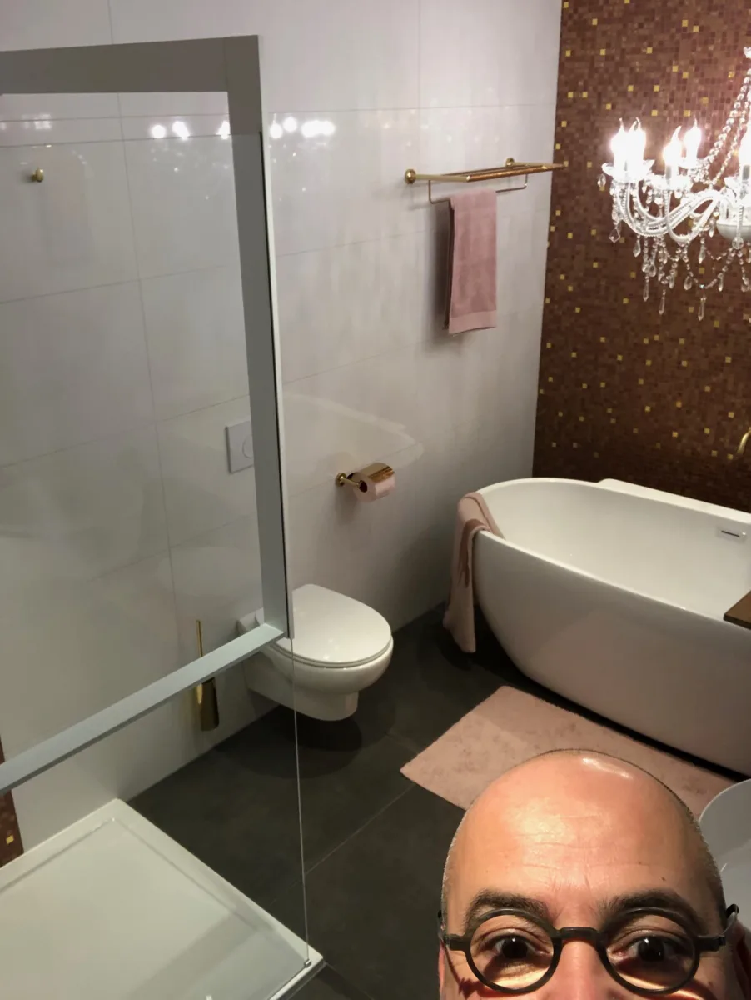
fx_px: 924
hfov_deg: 44.2
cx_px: 376
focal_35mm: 32
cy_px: 500
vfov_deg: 56.8
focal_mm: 2.87
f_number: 2.2
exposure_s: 1/50
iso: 125
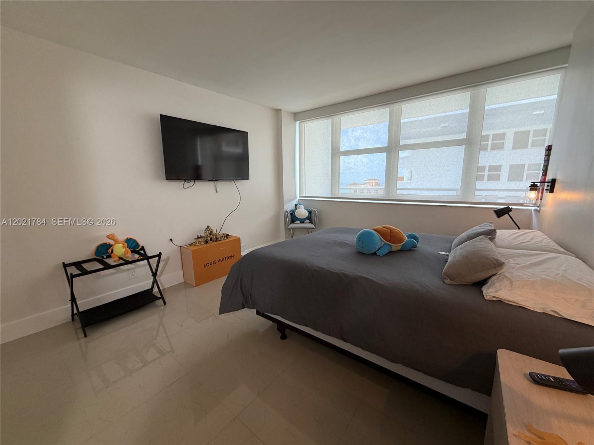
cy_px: 222
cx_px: 297
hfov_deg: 102.1
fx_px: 240
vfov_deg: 85.7
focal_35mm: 14
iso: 160
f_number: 2.2
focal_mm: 2.22
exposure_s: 1/60
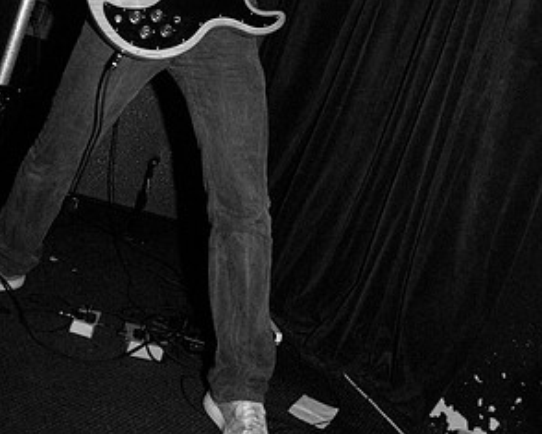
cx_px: 272
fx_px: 690
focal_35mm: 43
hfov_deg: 42.9
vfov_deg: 33.9
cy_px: 89
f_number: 2.8
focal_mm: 20
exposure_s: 1/30
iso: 1600
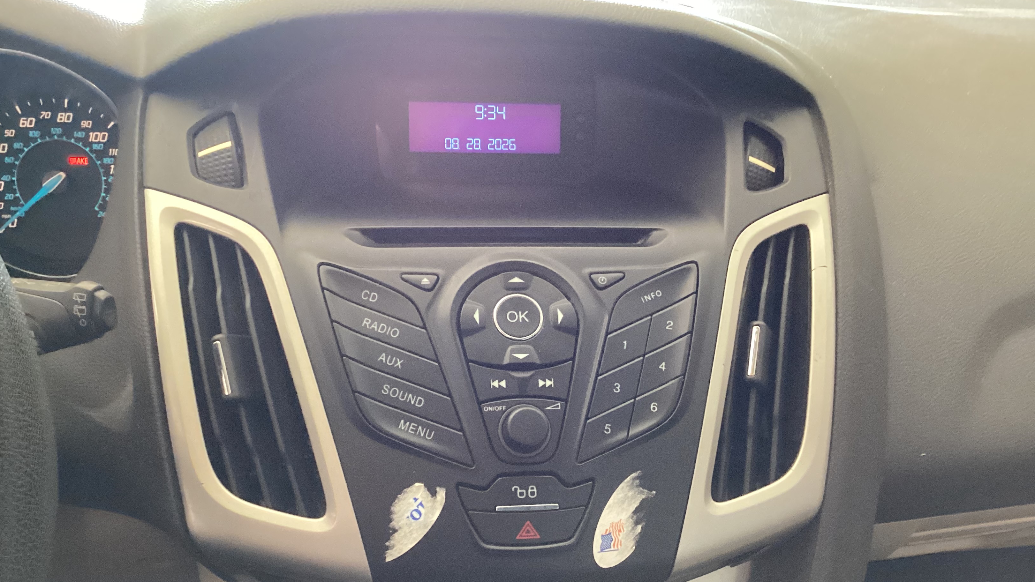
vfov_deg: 34.5
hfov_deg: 58.0
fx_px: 933
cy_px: 363
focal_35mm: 34
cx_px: 515
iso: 320
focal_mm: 3.3
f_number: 2.4
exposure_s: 1/60
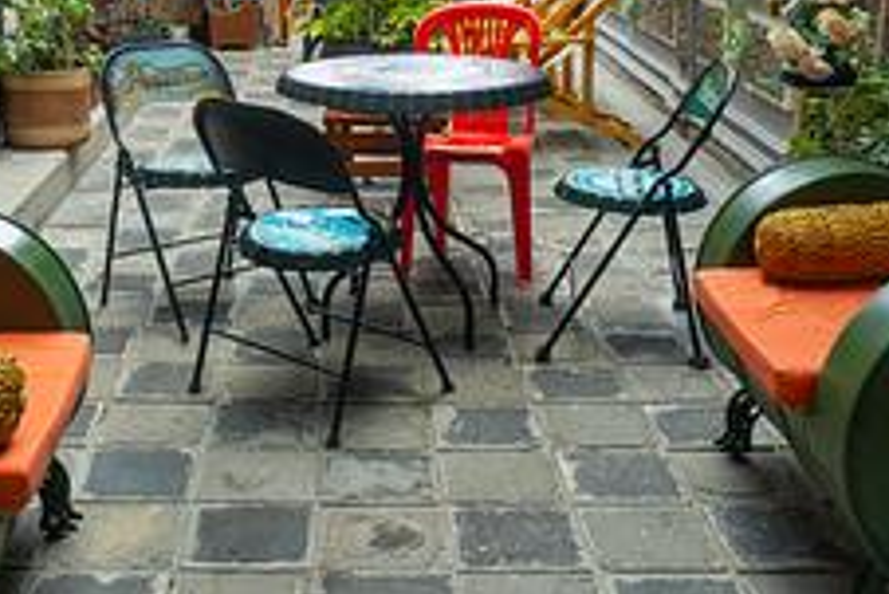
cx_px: 326
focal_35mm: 51
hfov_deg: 38.6
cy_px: 75
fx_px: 1260
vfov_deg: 25.8
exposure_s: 1/60
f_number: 13
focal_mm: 16
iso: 800
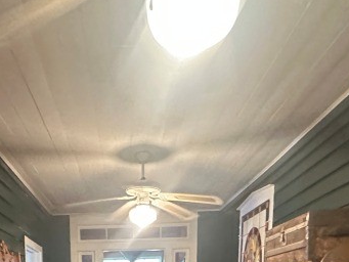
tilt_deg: -9.4
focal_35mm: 42
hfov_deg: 44.4
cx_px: 129
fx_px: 424
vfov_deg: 26.8
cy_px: 370
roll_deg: +1.0
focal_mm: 2.22
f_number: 2.2
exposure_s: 1/40
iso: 800
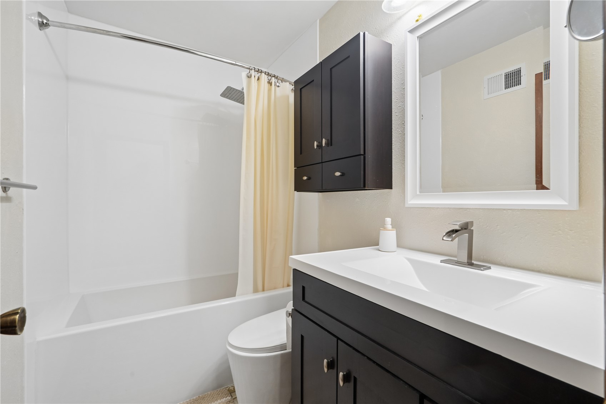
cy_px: 202
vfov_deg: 73.7
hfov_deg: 96.7
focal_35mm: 16
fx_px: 269
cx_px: 303
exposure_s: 1/15
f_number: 10
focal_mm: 16
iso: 640
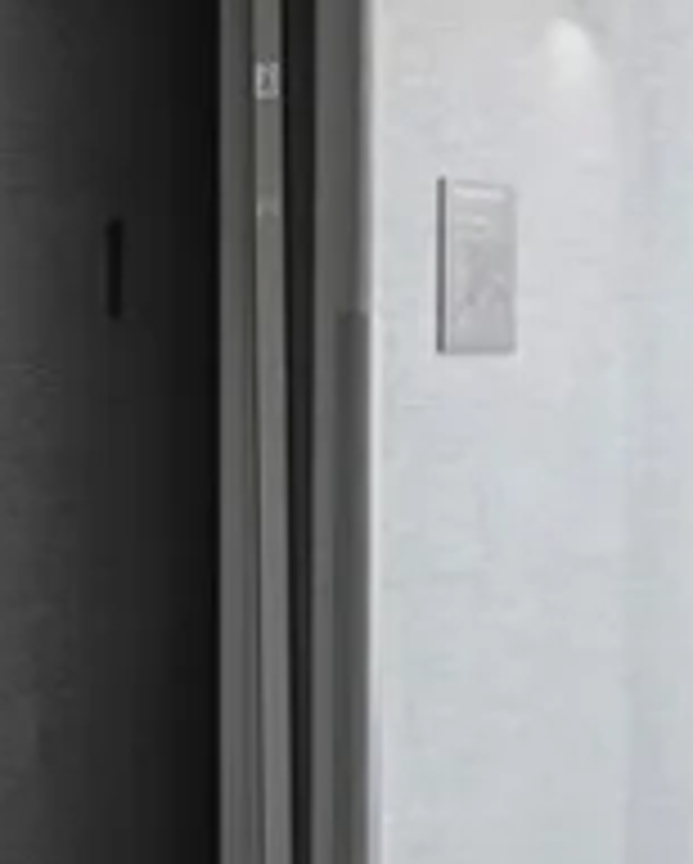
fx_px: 3584
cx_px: 634
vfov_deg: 13.7
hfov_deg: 11.0
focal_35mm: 140
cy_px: 349
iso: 400
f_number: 8
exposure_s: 1/250
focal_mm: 28
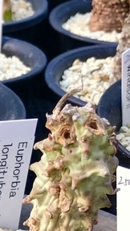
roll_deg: -0.1
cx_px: -95
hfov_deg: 9.2
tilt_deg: -28.8
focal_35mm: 127
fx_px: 778
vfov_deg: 16.8
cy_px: 172
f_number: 1.8
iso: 25
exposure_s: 1/120
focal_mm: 3.99
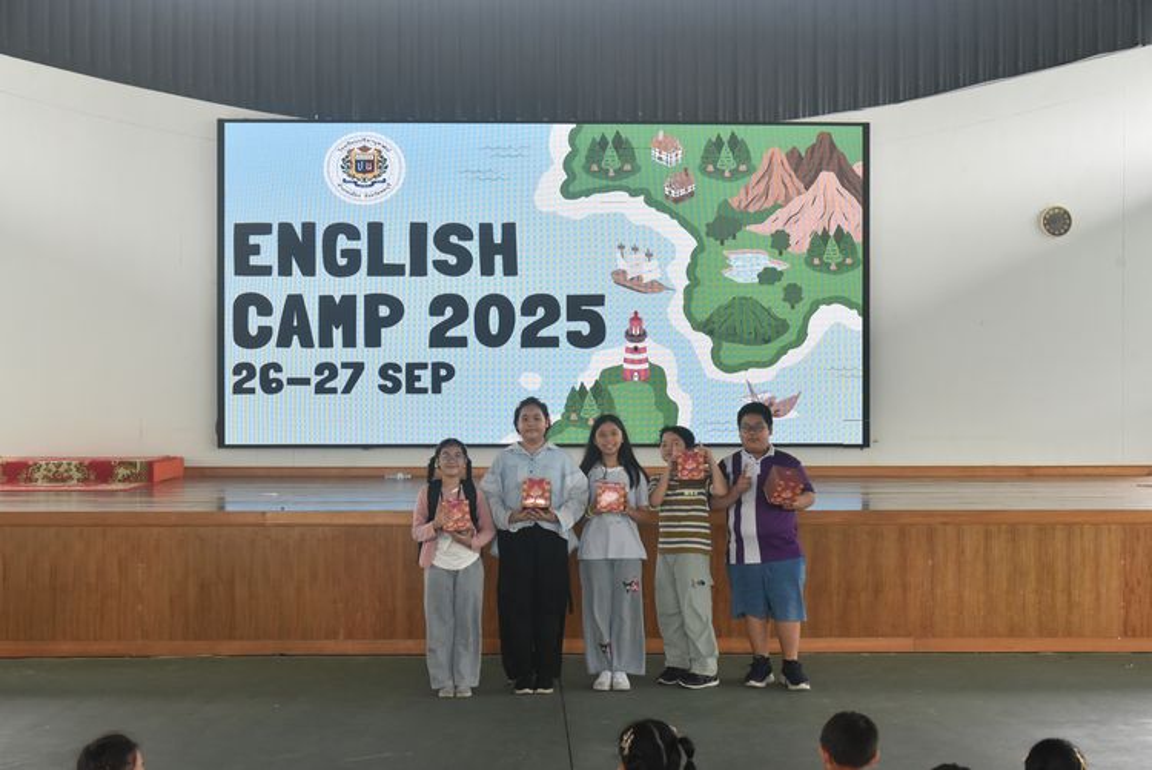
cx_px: 576
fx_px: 1537
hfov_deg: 41.1
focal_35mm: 48
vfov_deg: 28.1
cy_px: 385
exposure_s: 1/320
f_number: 4.5
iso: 3200
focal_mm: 48
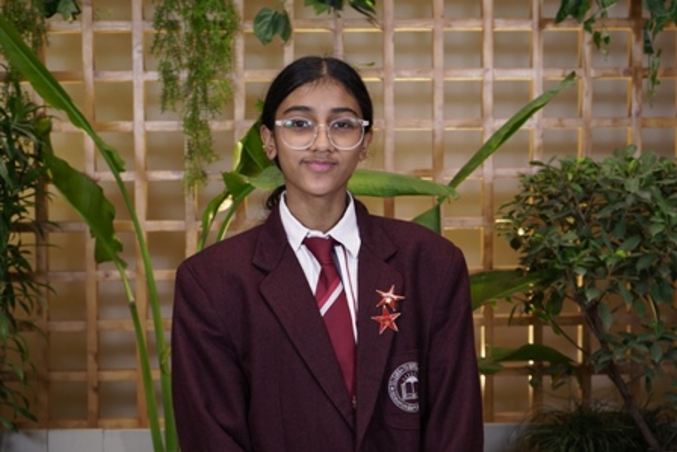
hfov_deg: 31.4
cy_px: 226
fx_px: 1204
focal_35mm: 64
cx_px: 338
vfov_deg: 21.3
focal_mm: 43
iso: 320
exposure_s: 1/80
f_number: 4.5
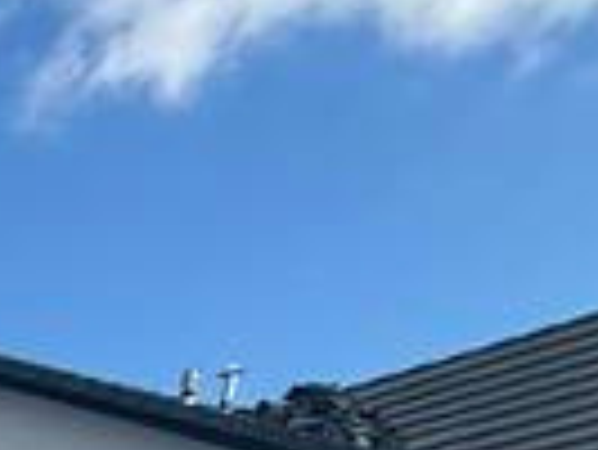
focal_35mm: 90
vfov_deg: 10.7
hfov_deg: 13.4
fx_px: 1556
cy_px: 1377
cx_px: -960
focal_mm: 2.22
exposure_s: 1/1125
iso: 50
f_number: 2.2
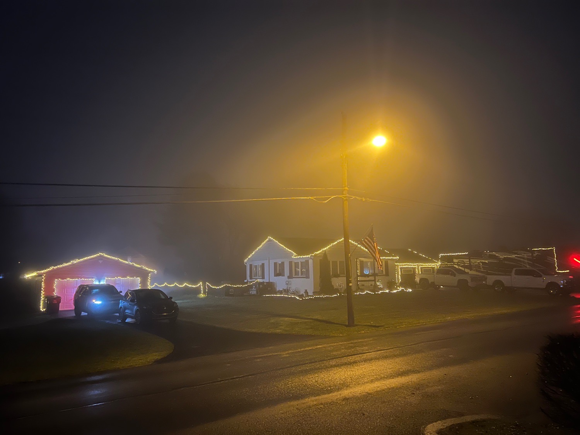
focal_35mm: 26
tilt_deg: +8.3
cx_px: 290
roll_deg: +1.7
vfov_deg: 53.1
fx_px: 436
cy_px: 218
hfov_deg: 67.3
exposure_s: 1/11
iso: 800
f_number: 1.5
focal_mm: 5.7
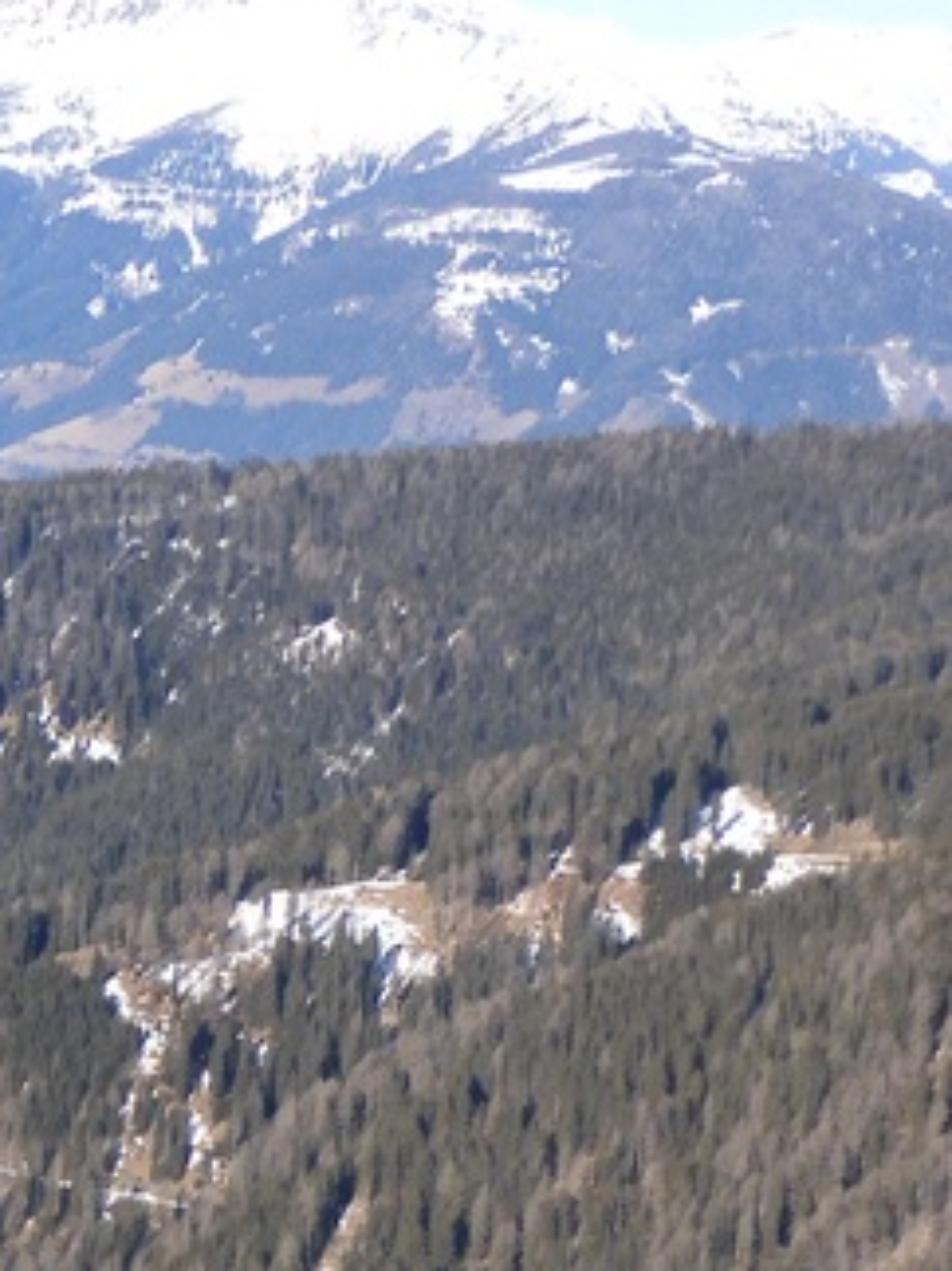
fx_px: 5394
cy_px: 1157
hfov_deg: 9.5
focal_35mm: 147
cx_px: -905
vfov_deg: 13.3
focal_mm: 8.9
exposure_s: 1/640
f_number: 4
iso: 100
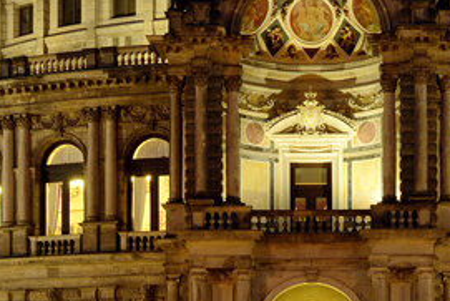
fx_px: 1063
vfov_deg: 16.1
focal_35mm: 85
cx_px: 311
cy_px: 166
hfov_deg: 23.8
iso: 100
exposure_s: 3
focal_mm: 23
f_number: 8
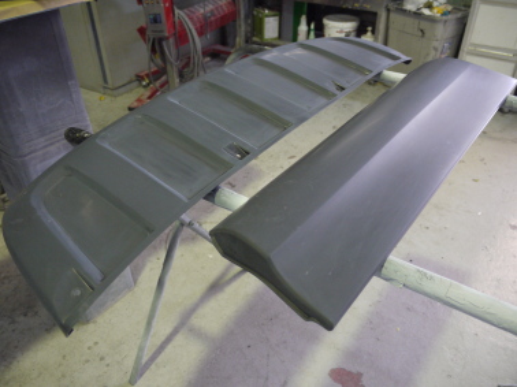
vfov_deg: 49.7
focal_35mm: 28
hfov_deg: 63.5
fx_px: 418
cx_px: 258
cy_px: 194
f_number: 3.5
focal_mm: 14
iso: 800
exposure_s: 1/60
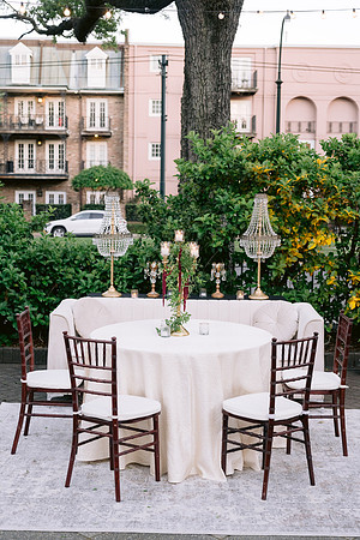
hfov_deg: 27.0
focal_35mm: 50
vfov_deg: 39.6
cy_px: 270
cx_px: 180
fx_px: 750
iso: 800
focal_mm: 50
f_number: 4
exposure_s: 1/125
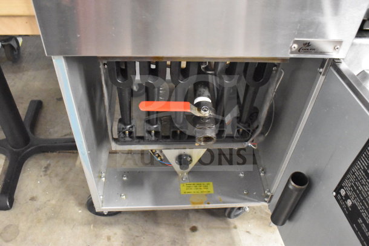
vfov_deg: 40.0
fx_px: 338
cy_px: 123
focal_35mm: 33
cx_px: 184
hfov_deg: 57.2
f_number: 3.8
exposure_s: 1/30
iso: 11400
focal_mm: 22
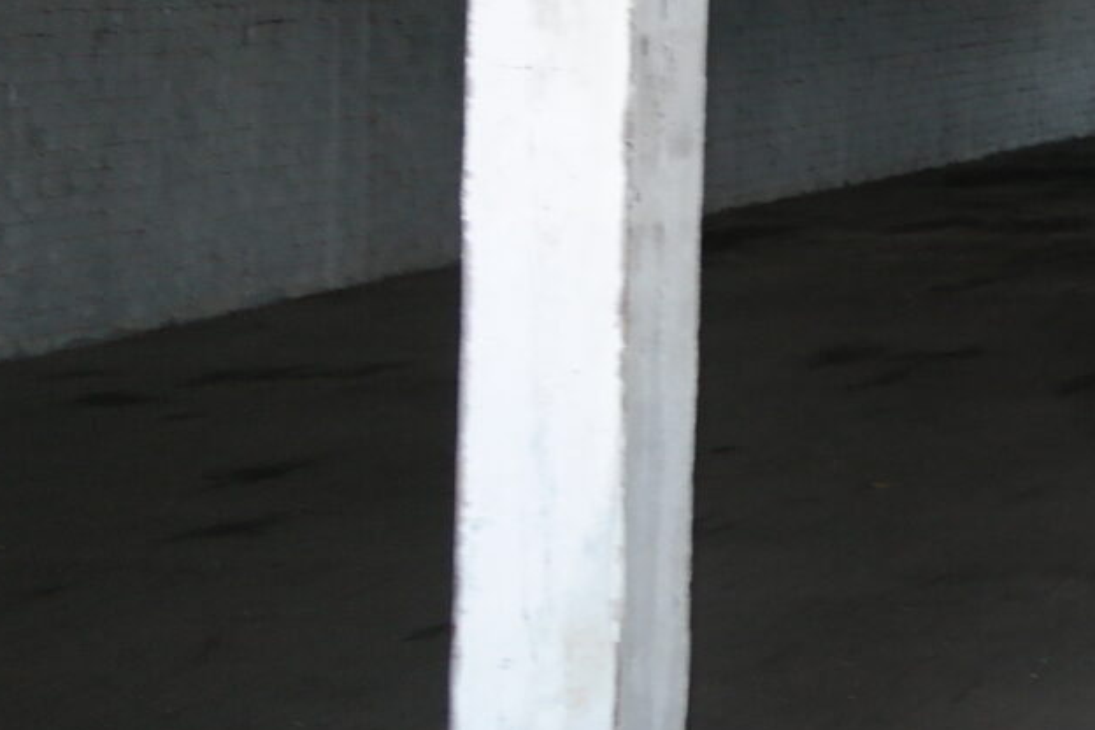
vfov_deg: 10.9
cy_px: -190
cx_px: 2055
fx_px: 3741
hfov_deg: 14.4
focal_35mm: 123
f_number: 3.5
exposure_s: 1/40
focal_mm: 20
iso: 400
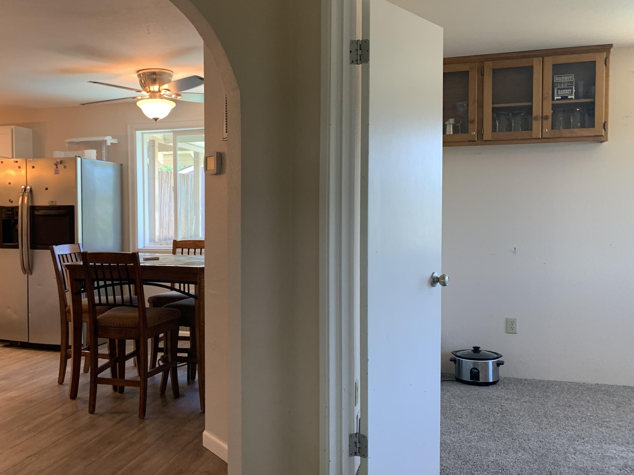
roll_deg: +0.6
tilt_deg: -2.6
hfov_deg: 51.8
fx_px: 641
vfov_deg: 40.7
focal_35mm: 35
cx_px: 221
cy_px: 243
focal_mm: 4.25
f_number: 1.8
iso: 100
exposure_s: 1/60
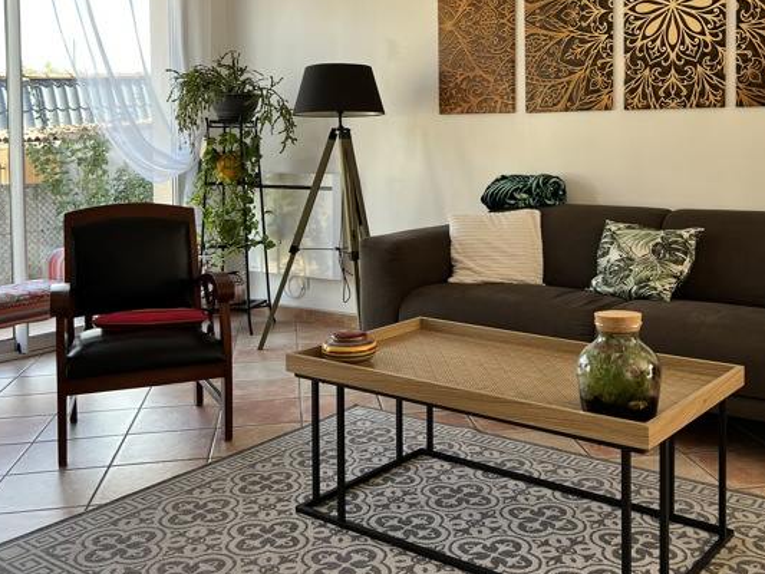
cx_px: 465
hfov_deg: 47.5
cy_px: 165
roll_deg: +0.1
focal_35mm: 39
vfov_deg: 36.2
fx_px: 862
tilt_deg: -2.4
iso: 40
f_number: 1.5
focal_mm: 5.7
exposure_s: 1/121
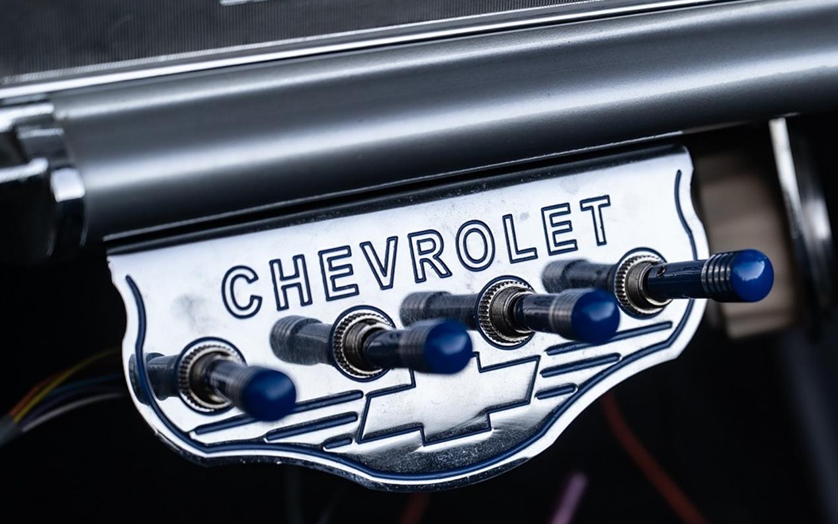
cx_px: 493
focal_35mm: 97
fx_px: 2215
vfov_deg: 13.5
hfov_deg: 21.4
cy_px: 309
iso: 160
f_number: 4
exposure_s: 1/125
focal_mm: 70
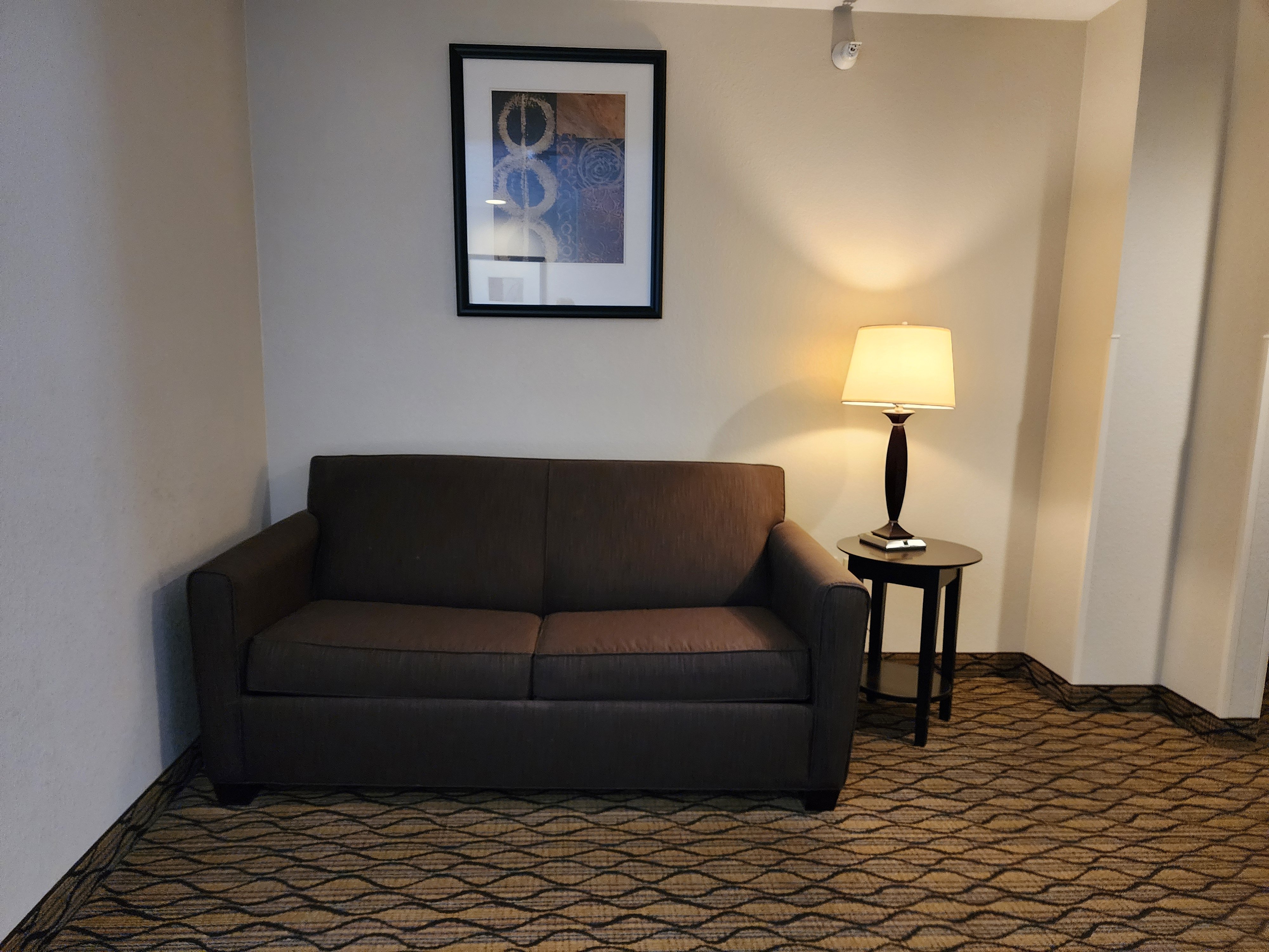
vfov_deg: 58.9
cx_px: 634
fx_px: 843
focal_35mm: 23
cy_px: 476
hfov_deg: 73.9
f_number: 1.8
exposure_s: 1/60
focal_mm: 6.4
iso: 640
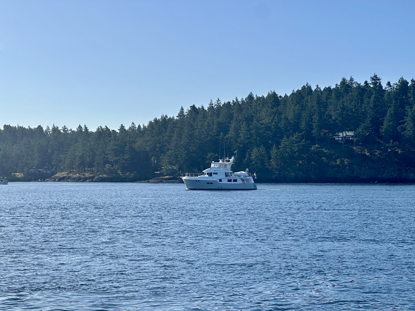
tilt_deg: +1.7
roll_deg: +0.3
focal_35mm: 77
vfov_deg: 19.1
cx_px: 208
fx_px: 923
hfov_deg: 25.3
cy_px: 156
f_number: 2.8
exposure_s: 1/1468
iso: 32
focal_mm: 9
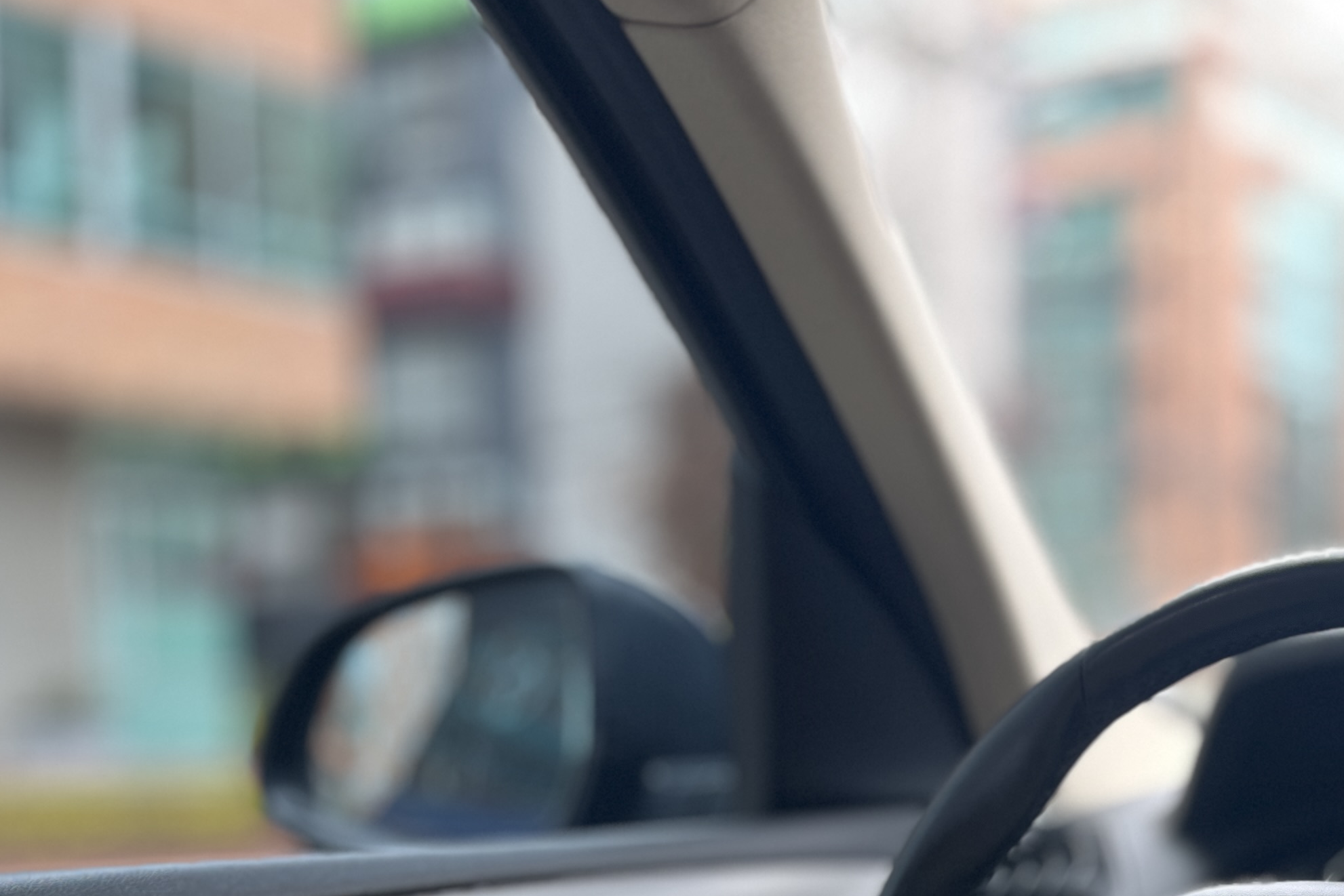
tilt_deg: -6.9
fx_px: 2053
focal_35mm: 55
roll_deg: -0.3
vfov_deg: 23.4
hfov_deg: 33.4
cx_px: 1318
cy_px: 939
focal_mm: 5.1
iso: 80
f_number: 1.6
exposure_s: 1/122
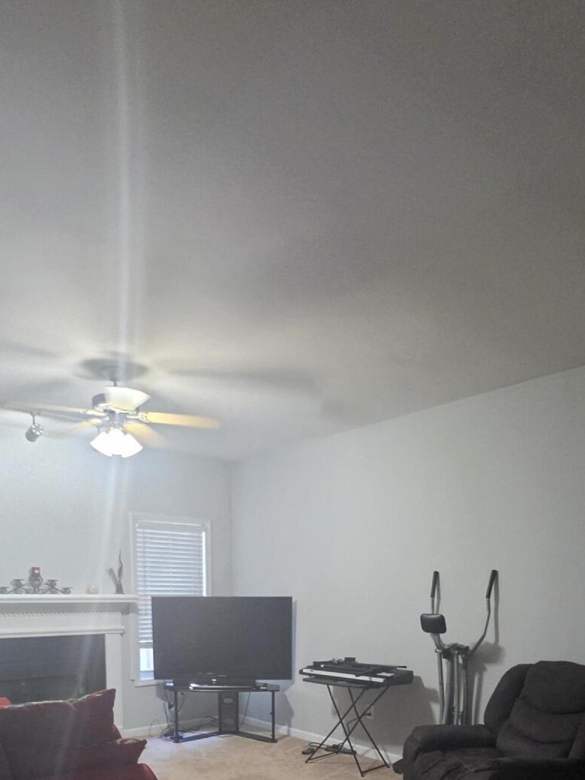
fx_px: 563
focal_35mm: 25
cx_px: 276
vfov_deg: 62.1
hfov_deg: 54.8
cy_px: 650
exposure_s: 1/60
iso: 500
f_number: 1.9
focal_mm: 2.2
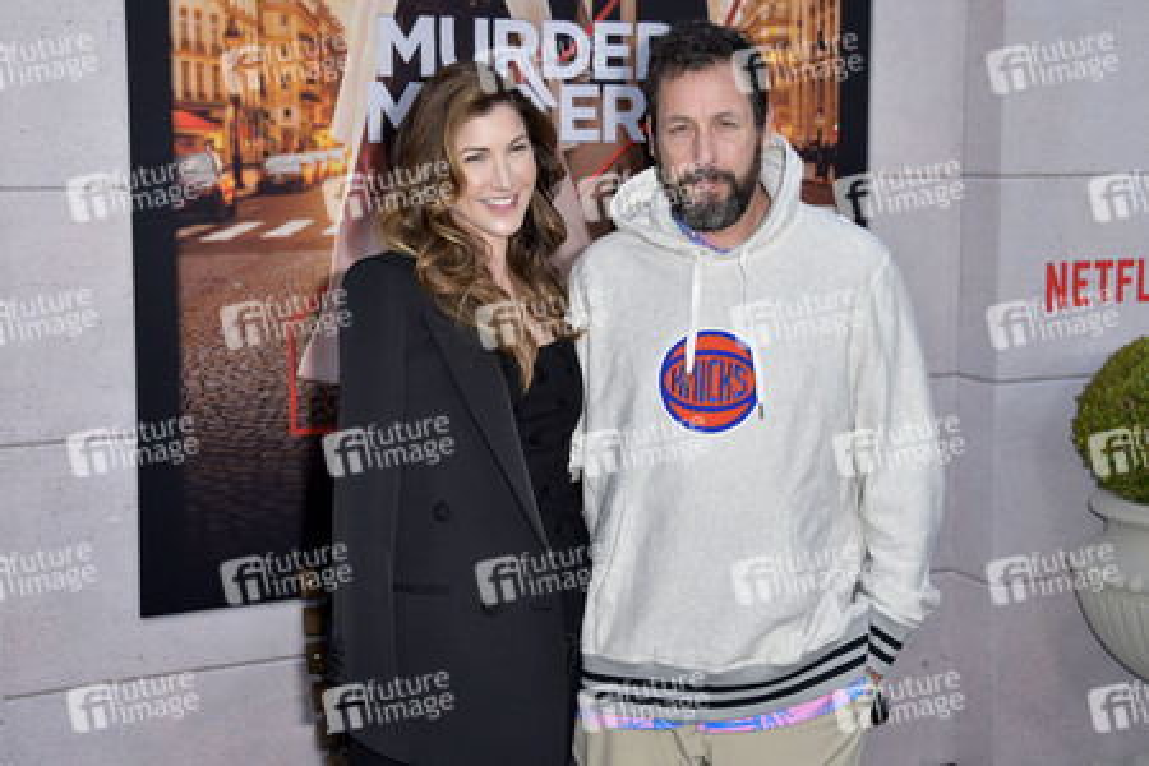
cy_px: 383
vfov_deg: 29.9
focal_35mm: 45
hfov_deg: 43.6
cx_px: 574
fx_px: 1436
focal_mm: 45
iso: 320
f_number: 6.3
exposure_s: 1/250
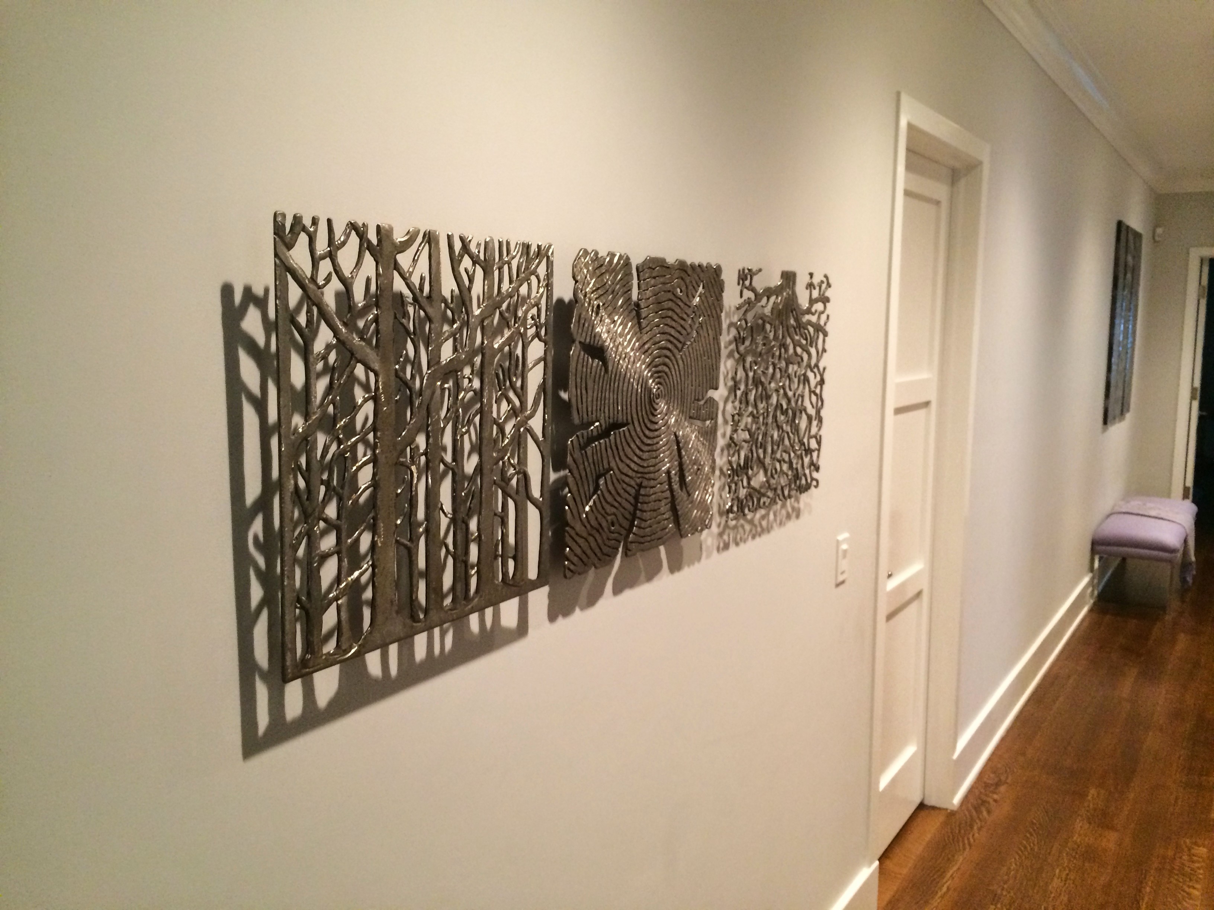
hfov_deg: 60.0
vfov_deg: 46.8
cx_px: 607
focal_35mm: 30
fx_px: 1052
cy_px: 455
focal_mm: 4.12
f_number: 2.2
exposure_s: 1/30
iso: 250
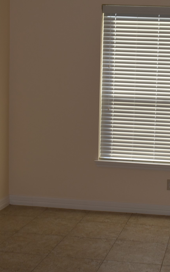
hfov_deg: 21.0
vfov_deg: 34.1
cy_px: 131
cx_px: 170
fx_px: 443
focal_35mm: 60
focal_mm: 25
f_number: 5.6
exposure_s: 1/40
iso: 100
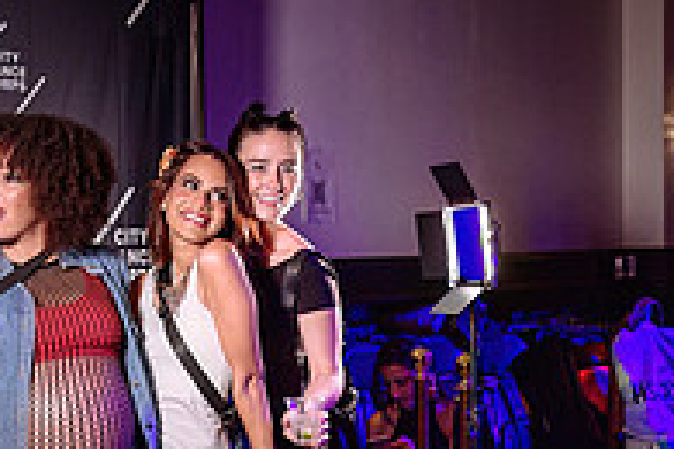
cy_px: 379
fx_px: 1479
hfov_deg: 25.7
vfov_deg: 17.1
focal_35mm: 79
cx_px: 342
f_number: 3.2
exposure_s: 1/80
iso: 1000
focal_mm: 24
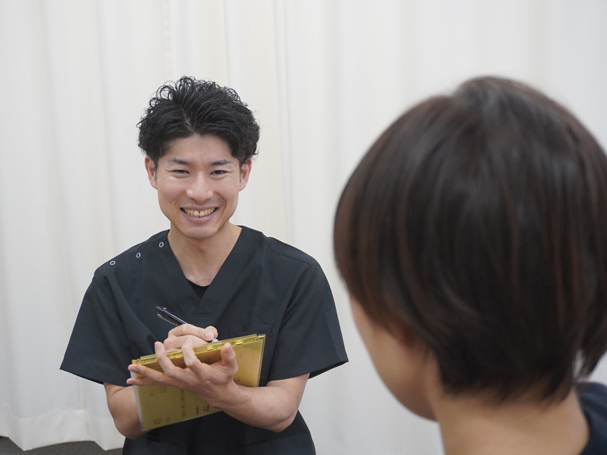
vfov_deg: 27.5
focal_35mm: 53
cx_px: 271
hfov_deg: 36.1
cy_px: 229
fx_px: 929
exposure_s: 1/160
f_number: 5
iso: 1600
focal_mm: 32
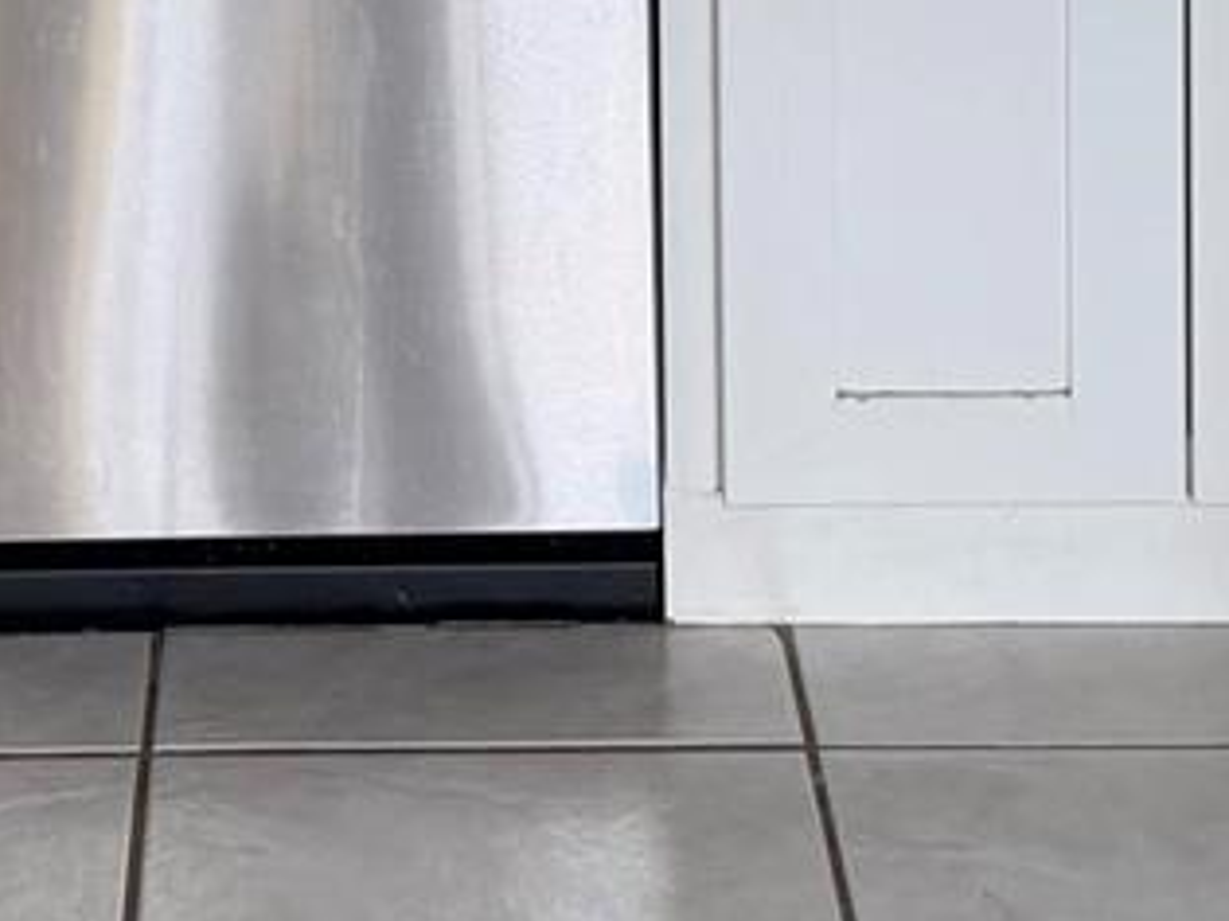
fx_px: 4330
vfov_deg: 11.2
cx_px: 238
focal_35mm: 122
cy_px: -820
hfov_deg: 16.0
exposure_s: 1/176
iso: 125
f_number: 1.78
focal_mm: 6.76
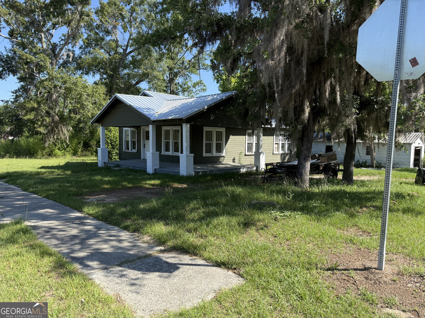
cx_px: 212
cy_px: 159
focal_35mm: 24
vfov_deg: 56.8
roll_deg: -0.7
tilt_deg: -3.7
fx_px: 295
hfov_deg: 71.6
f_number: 1.78
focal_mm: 6.76
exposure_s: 1/2053
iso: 100
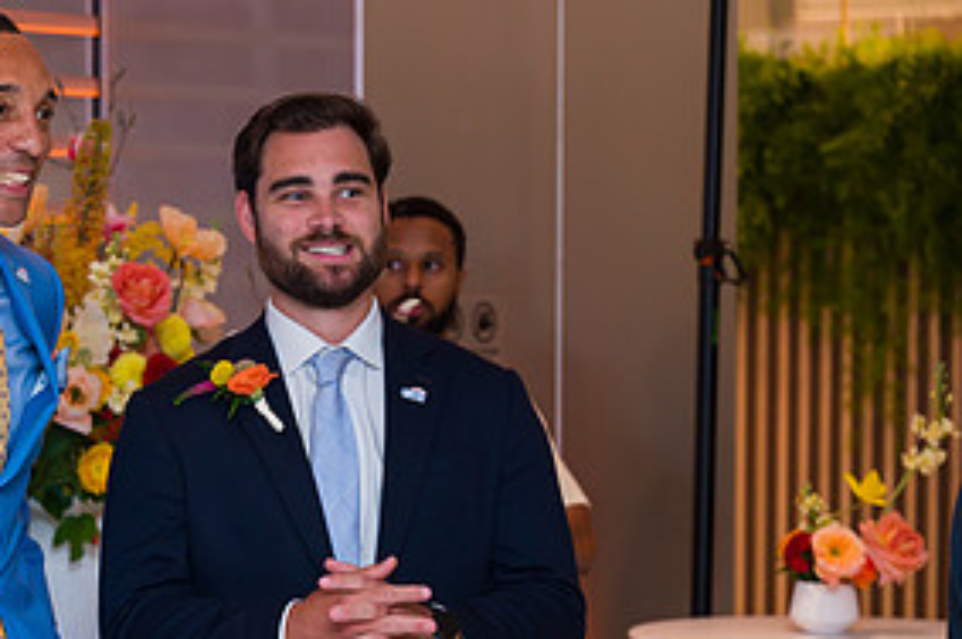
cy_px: 547
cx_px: 34
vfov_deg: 9.3
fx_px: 3924
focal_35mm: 147
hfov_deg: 13.8
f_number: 3.2
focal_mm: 70
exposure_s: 1/160
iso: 800
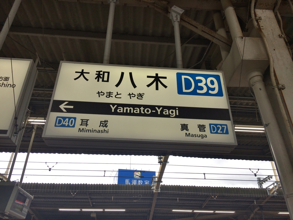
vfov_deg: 48.2
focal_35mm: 29
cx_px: 146
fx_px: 245
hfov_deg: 61.7
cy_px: 110
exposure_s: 1/340
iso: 25
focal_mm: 4.15
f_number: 2.2
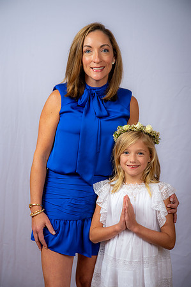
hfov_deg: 18.9
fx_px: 574
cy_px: 144
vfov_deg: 28.1
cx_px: 96
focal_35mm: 72
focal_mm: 72
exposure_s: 1/160
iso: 250
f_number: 6.3
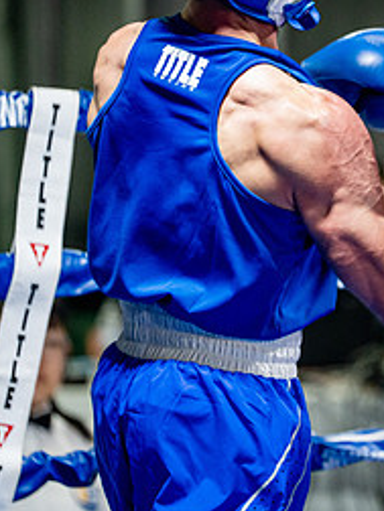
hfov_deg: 5.5
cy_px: 179
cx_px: 390
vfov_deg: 7.3
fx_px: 4023
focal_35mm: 272
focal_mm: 123
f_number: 2
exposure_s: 1/1000
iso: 3200
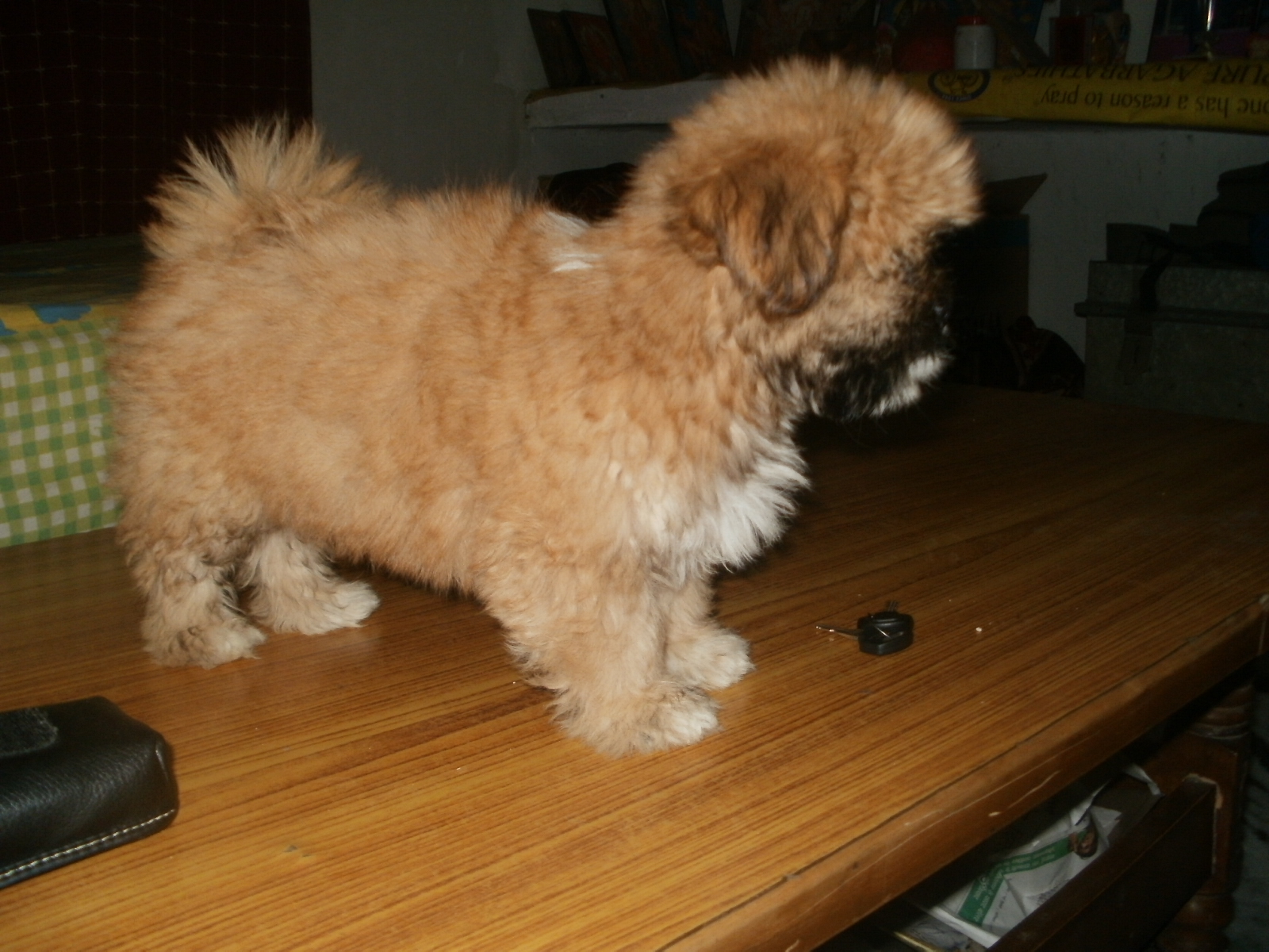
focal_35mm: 36
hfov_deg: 51.4
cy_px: 476
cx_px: 634
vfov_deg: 39.7
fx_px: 1320
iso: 125
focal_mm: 6.3
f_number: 3.5
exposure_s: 1/30
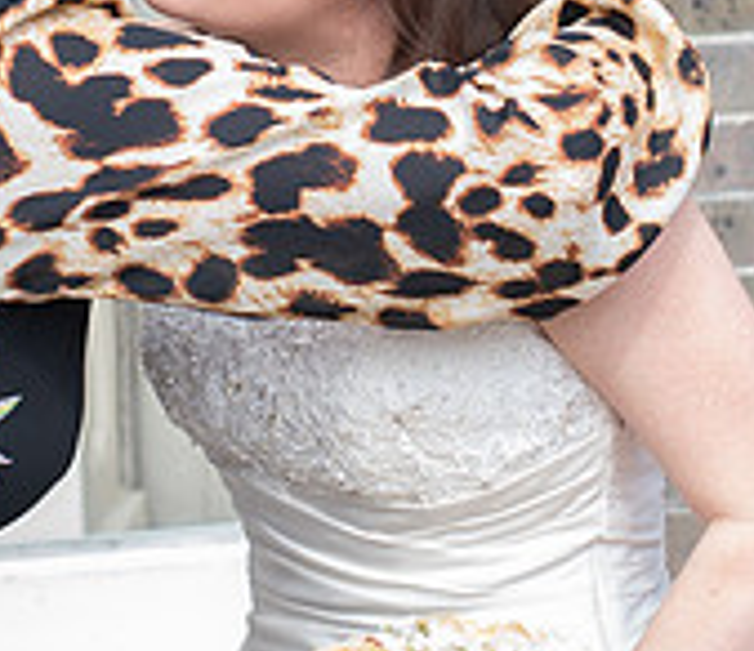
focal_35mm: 187
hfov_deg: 10.0
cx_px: 289
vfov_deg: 8.6
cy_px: -52
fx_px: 4306
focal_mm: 35
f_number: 3.5
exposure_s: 1/320
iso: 100
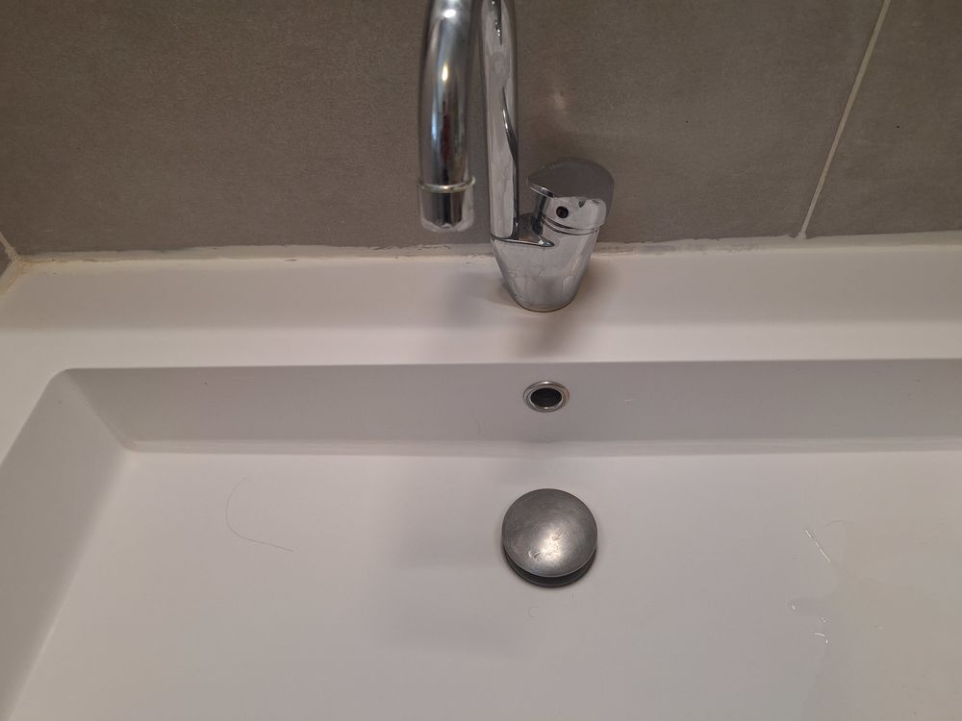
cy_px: 360
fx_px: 639
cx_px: 481
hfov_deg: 73.9
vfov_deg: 58.9
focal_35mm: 23
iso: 100
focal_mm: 5.54
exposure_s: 1/40
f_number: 1.8
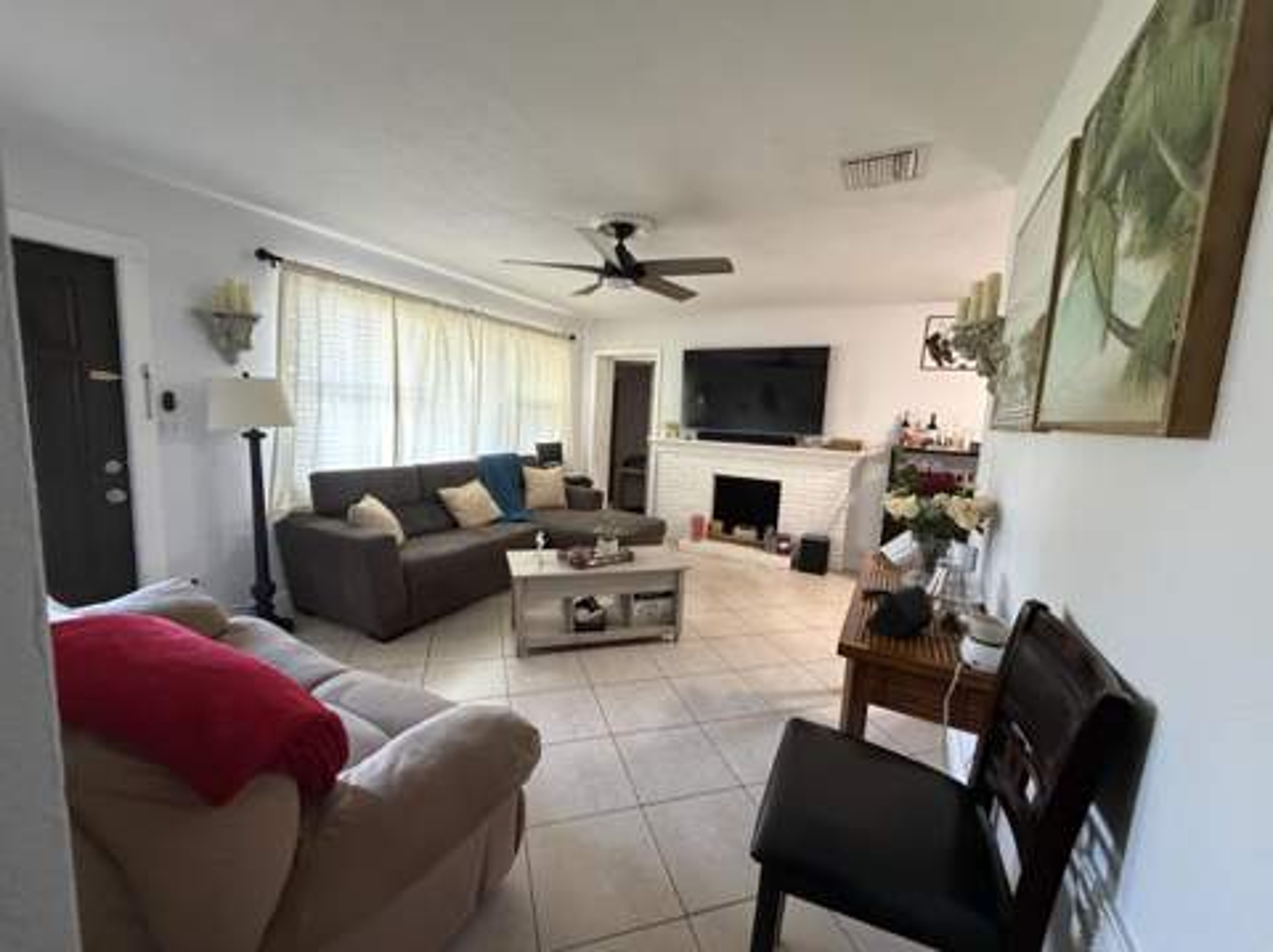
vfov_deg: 85.6
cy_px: 476
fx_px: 514
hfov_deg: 102.1
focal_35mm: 14
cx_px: 636
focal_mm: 2.22
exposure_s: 1/60
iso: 640
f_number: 2.2
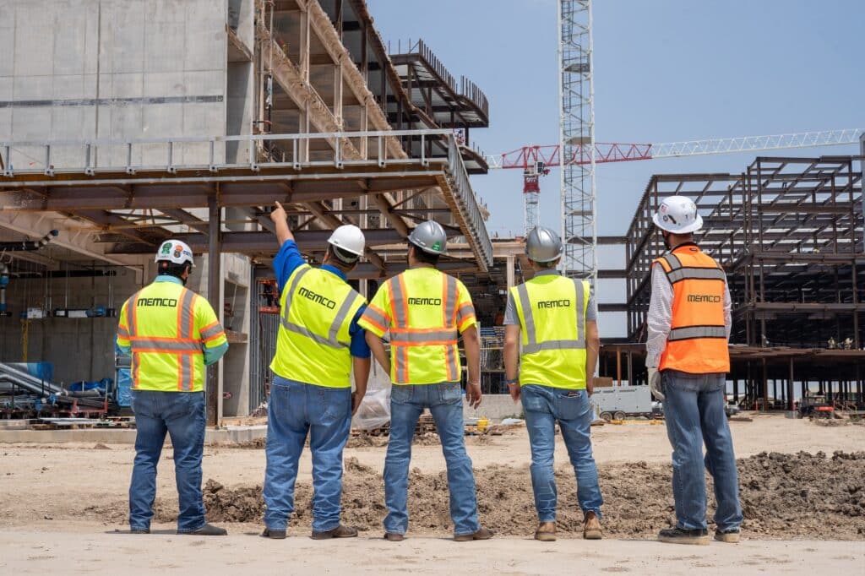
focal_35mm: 50
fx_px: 1201
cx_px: 432
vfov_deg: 27.0
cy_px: 288
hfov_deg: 39.6
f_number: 10
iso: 250
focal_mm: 50
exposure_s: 1/640
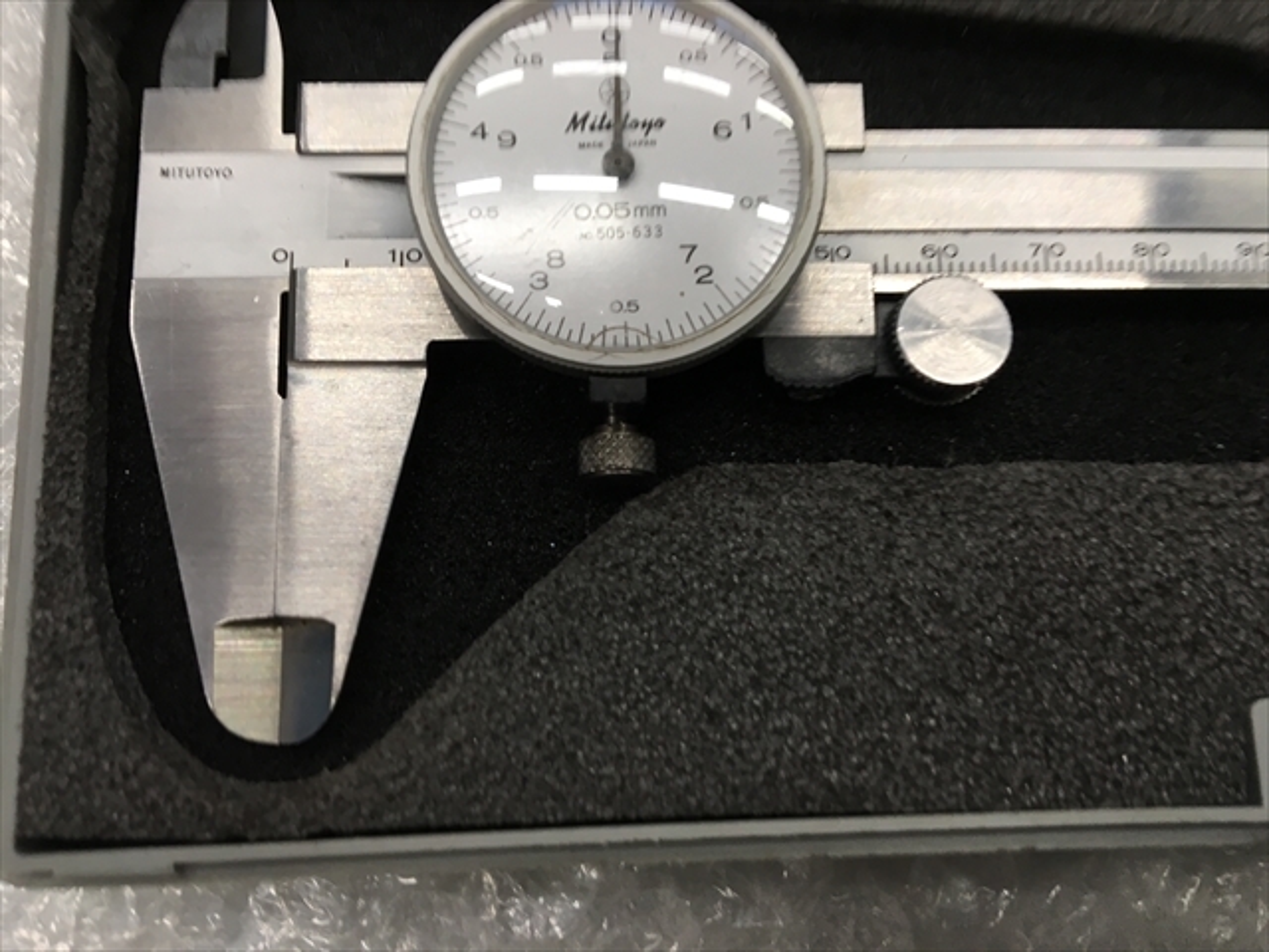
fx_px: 1063
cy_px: 476
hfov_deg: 61.7
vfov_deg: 48.2
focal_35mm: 29
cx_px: 634
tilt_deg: -76.2
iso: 50
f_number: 2.2
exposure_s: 1/30
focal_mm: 4.15
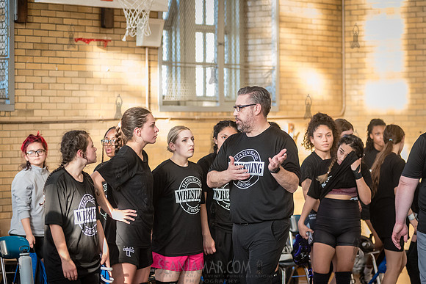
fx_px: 1485
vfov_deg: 10.9
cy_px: 154
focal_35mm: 125
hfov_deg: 16.3
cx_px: 236
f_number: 3.5
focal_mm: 112
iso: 5000
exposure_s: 1/400
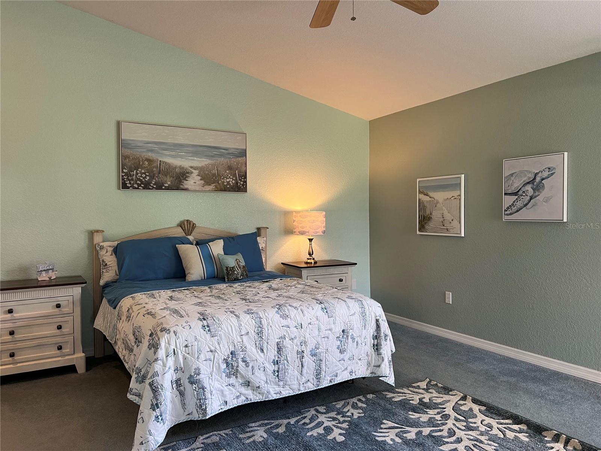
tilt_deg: -1.4
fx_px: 451
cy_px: 226
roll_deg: +0.7
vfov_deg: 53.1
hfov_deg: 67.3
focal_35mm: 26
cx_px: 300
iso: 100
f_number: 1.5
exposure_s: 1/60
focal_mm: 5.7
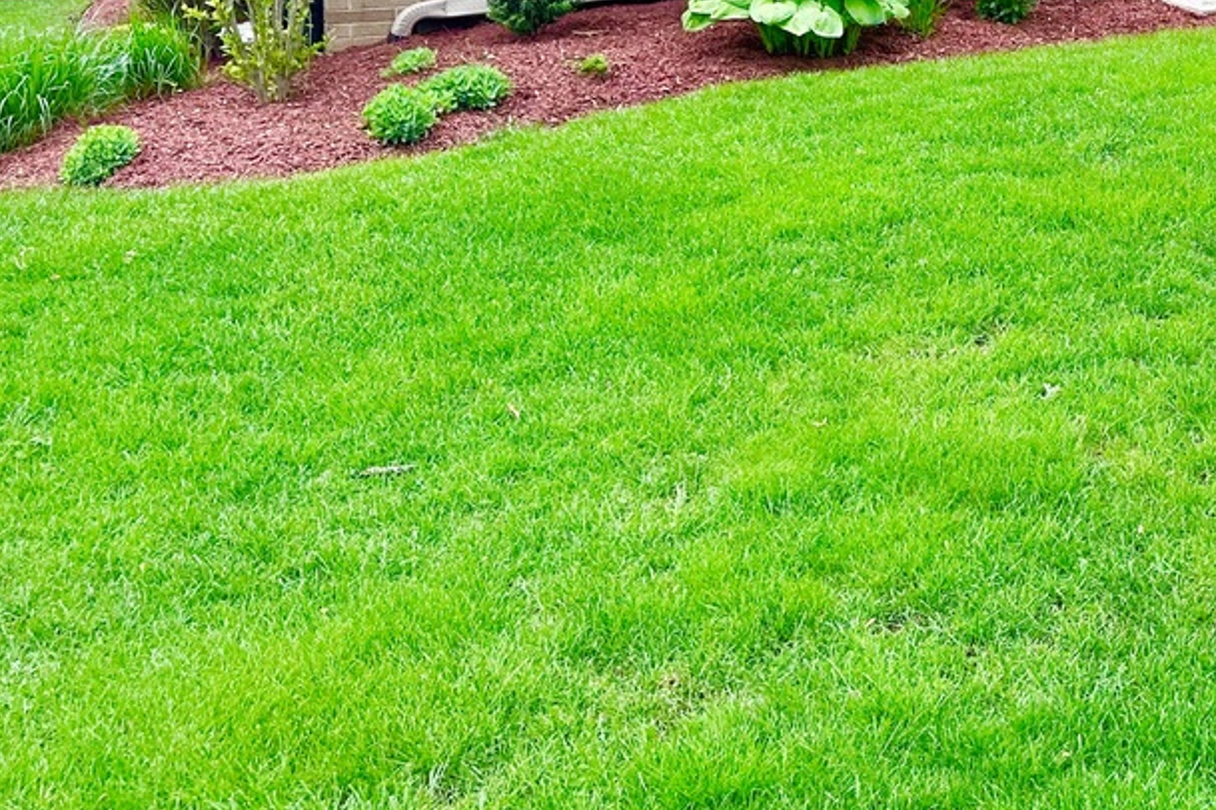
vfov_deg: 21.9
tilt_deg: -3.6
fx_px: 1993
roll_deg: +0.9
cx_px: 1190
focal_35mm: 59
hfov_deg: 31.6
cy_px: -60
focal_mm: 6.86
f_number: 1.78
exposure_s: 1/516
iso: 80
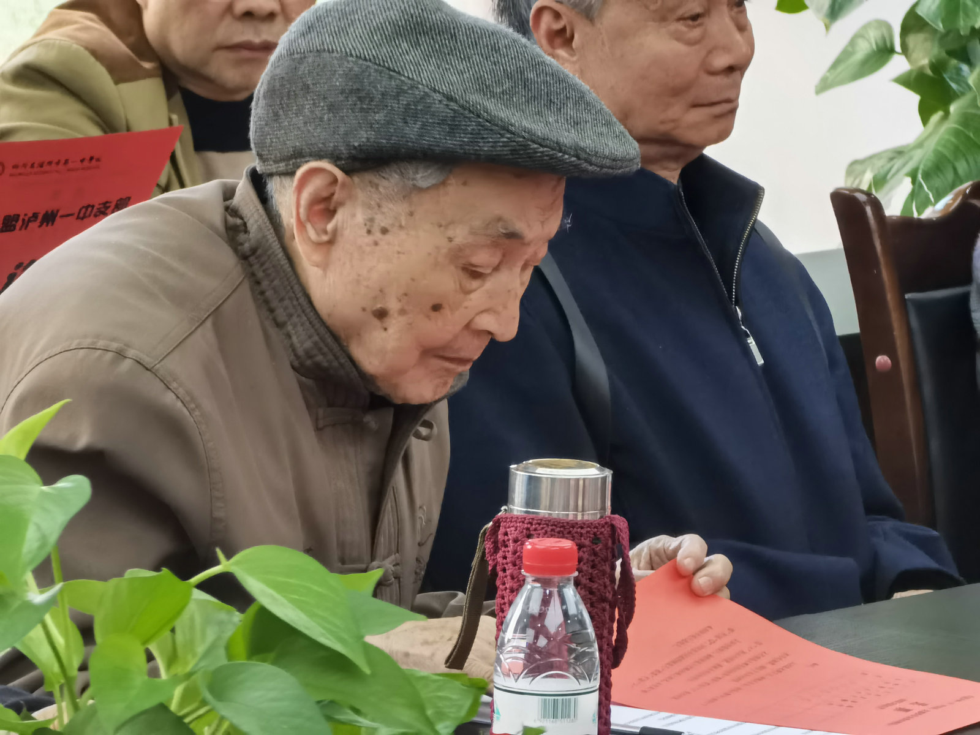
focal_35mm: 269
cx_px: 490
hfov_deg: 7.4
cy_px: 368
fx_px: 7616
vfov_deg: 5.5
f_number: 4.4
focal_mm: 28.21
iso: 400
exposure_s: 1/50
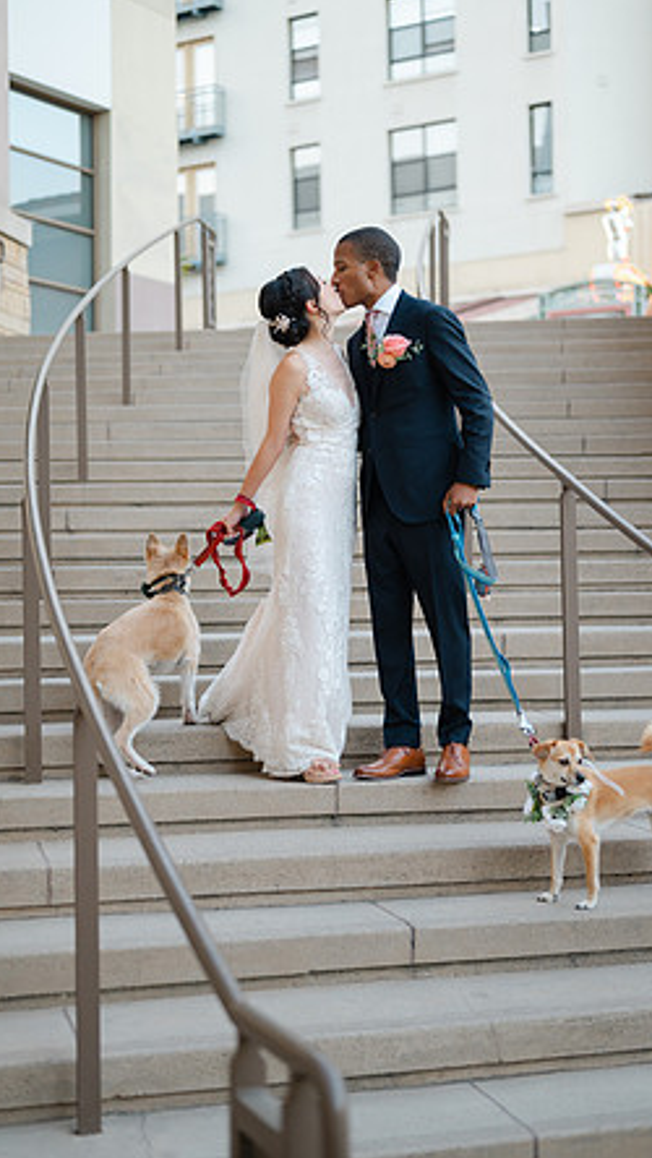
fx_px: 1628
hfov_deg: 22.6
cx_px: 356
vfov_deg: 39.2
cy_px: 576
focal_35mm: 53
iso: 160
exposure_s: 1/320
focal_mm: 50
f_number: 2
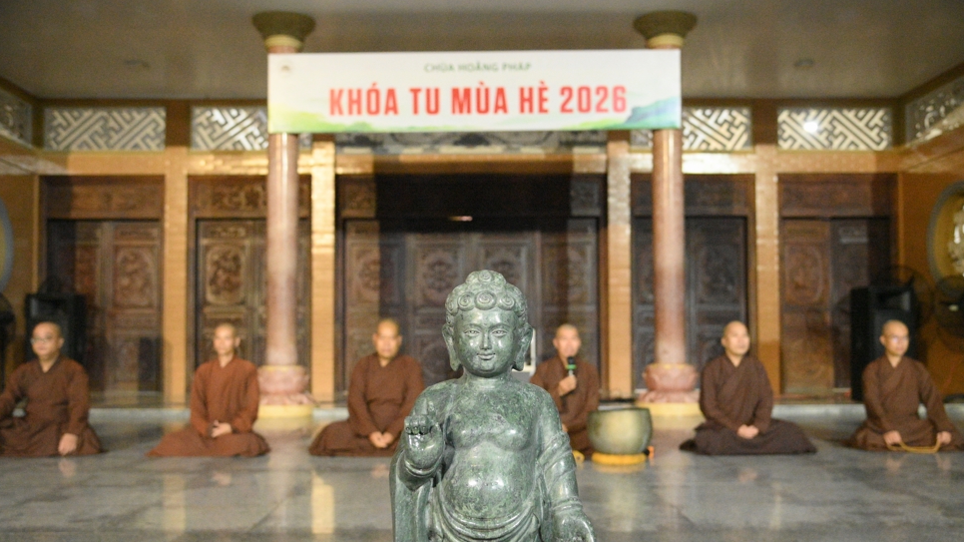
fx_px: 920
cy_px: 315
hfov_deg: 55.3
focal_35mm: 36
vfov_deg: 32.8
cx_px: 486
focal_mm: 34
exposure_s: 1/80
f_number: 4
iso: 20000
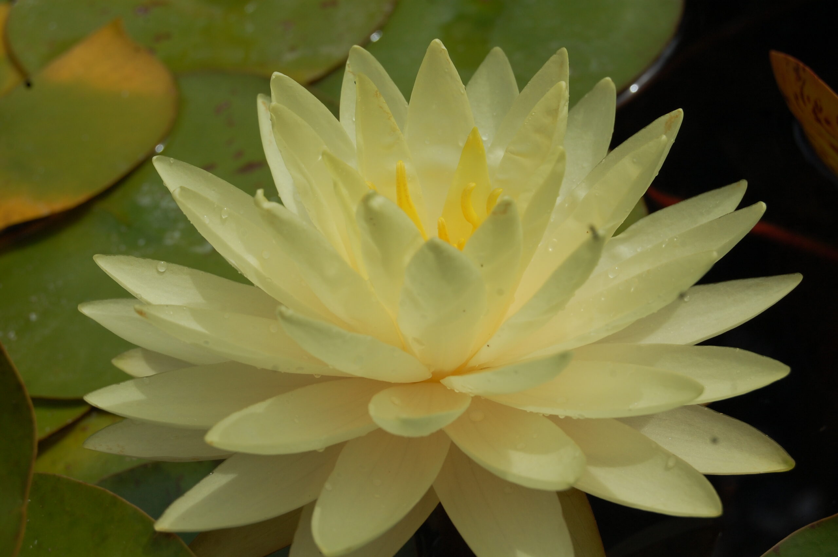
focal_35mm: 82
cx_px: 419
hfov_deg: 24.6
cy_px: 278
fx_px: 1919
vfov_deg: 16.5
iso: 200
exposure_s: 1/500
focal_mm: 55
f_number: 11
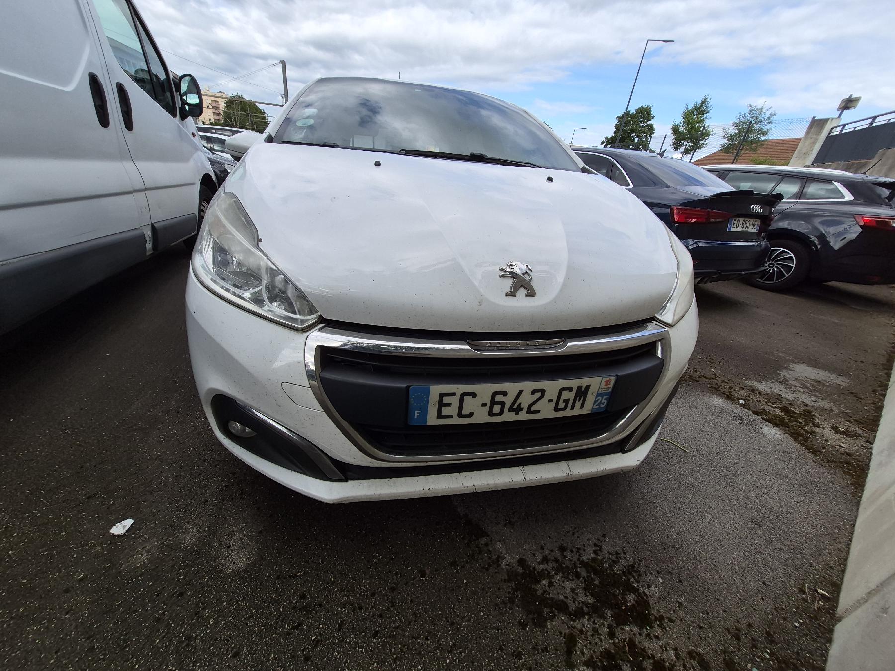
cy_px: 336
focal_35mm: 13
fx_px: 336
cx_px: 448
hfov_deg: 106.2
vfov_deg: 89.9
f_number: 2.2
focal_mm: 1.74
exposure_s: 1/909
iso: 40
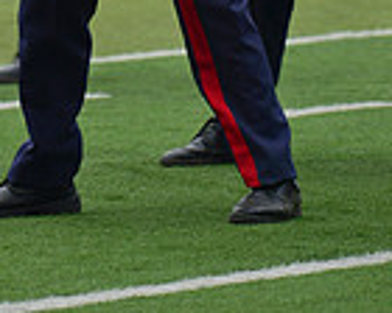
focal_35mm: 815
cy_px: -254
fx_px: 9455
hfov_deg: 2.4
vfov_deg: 1.9
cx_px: 139
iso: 200
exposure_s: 1/1000
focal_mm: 270
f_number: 5.6
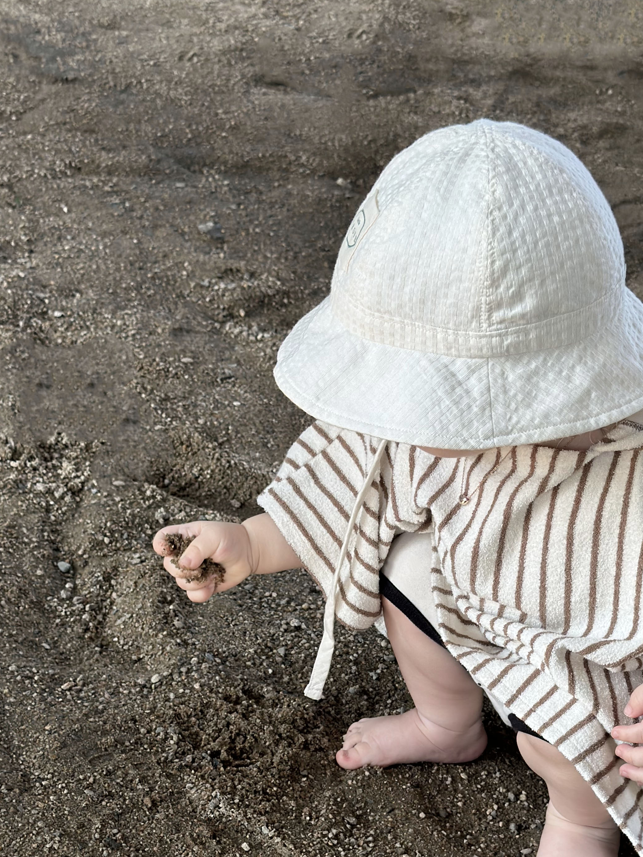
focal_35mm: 70
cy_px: 621
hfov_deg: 21.0
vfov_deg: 27.5
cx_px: 406
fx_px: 1734
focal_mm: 6.86
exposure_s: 1/529
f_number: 1.78
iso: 80
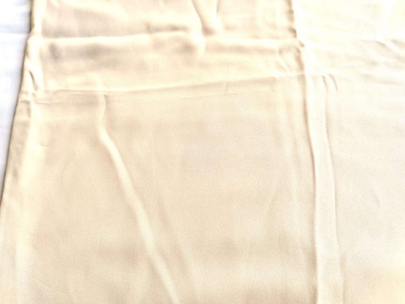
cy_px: 152
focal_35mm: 27
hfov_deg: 65.3
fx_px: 316
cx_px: 202
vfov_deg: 51.4
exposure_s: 1/60
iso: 64
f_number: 1.8
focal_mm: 4.75
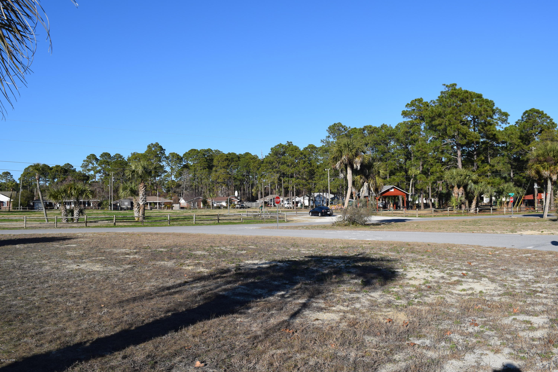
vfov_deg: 47.9
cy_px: 186
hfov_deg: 67.4
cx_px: 279
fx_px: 418
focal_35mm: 27
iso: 200
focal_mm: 18
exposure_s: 1/400
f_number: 10
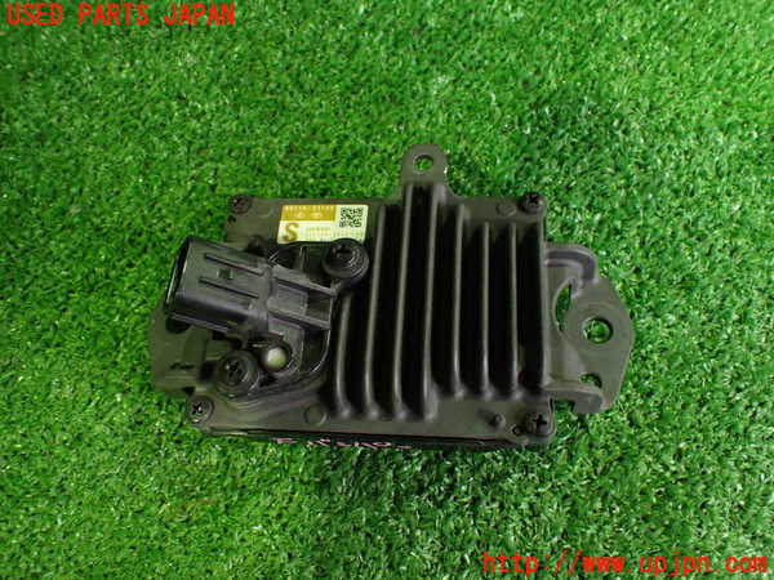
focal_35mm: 30
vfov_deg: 46.8
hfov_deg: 60.0
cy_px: 290
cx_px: 387
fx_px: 671
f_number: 2.3
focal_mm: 5.4
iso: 800
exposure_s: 1/30
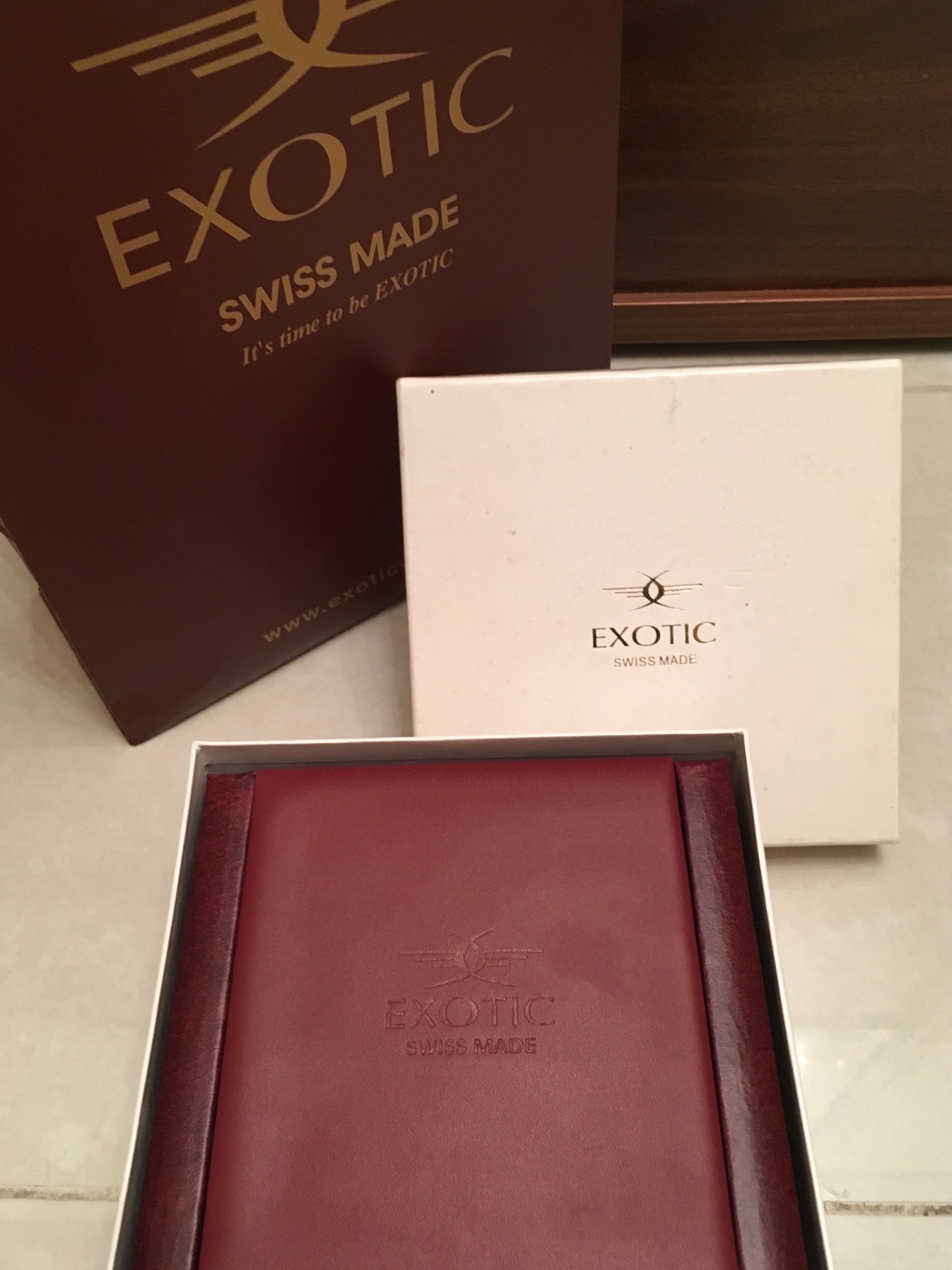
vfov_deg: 58.3
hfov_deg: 45.4
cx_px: 481
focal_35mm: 31
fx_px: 1137
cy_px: 622
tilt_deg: -53.4
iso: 200
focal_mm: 4.15
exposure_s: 1/20
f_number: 2.2
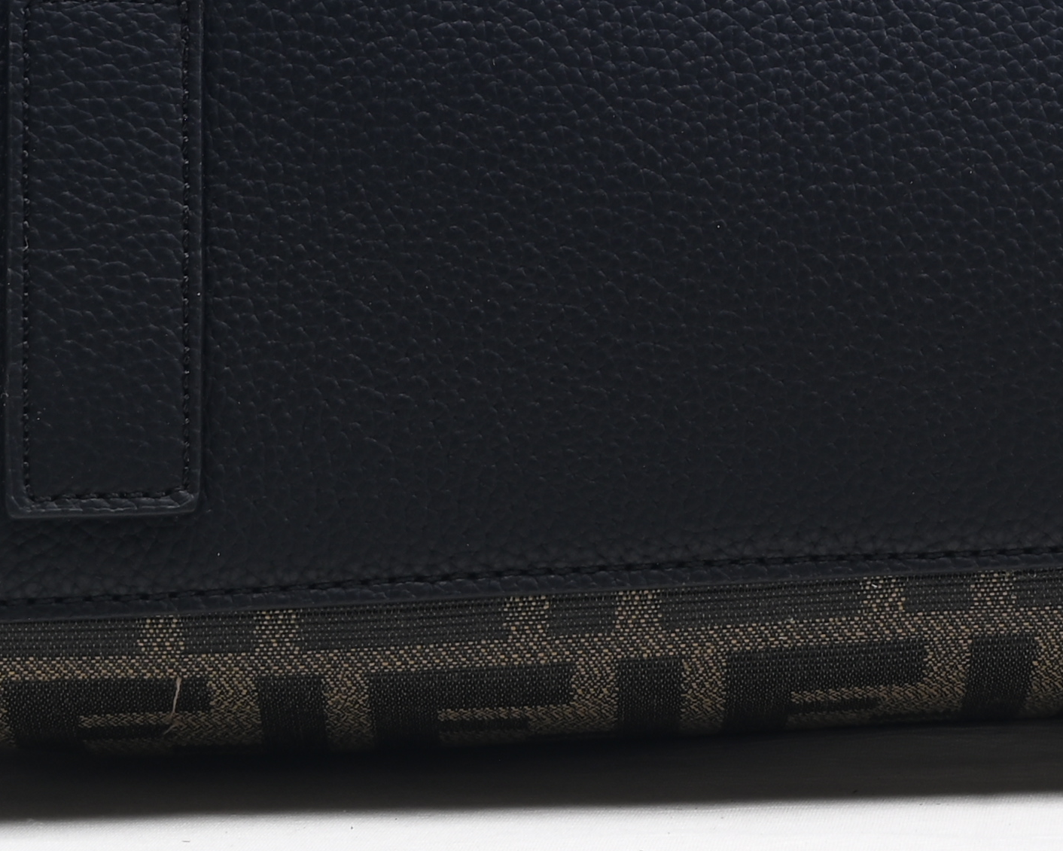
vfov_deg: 10.0
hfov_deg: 12.4
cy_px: -239
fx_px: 4783
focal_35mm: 152
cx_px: 1245
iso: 100
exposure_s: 1/2
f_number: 16
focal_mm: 38
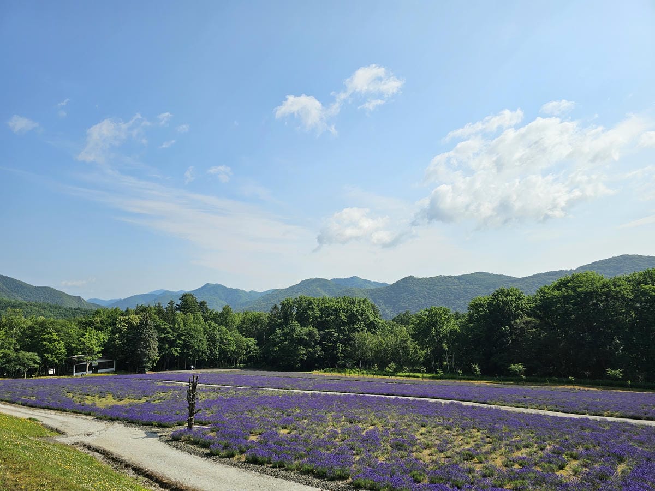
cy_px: 246
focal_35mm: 23
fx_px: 435
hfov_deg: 73.9
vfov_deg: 58.9
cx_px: 328
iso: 10
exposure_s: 1/1513
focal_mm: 6.3
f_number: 1.7
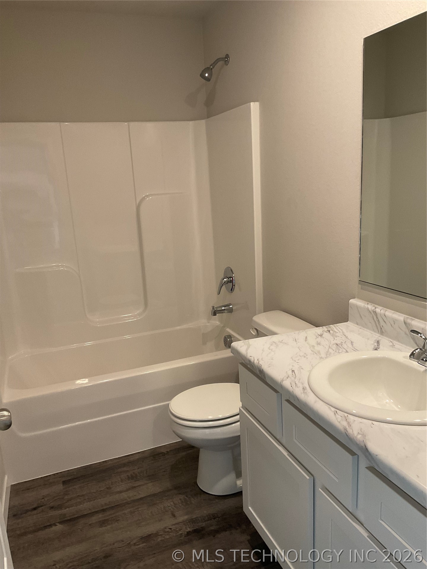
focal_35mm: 29
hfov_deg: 48.2
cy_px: 284
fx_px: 477
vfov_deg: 61.7
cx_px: 214
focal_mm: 3
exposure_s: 1/60
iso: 80
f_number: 1.8
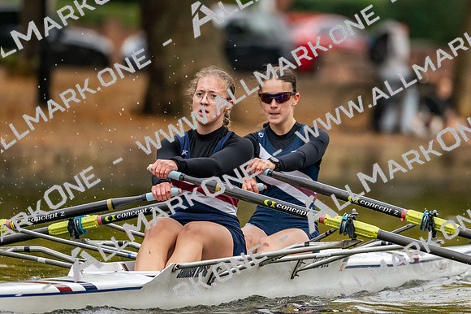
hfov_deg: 3.4
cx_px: 236
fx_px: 7845
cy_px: 157
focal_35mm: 600
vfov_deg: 2.3
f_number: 4.5
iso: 2500
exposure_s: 1/2500
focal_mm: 400
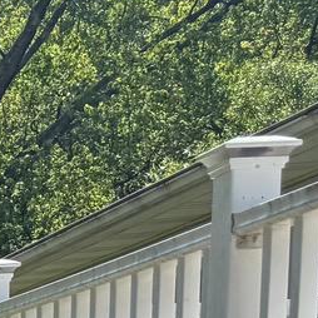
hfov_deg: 8.0
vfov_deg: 9.2
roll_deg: +2.1
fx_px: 1777
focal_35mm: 171
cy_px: 764
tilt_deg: -8.4
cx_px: -780
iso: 80
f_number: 1.78
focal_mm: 6.76
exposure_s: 1/2415
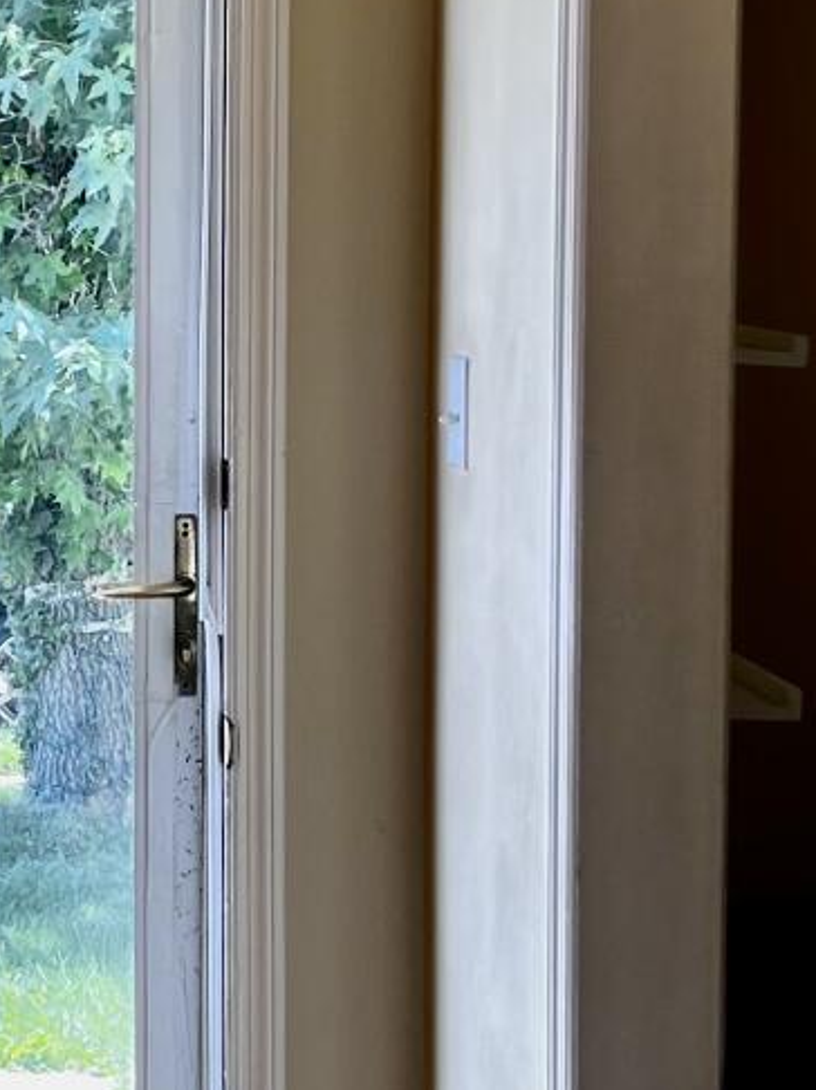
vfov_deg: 18.4
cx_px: -208
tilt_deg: -5.9
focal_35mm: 107
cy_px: 637
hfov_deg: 13.4
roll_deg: +0.8
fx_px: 3366
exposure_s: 1/145
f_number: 1.5
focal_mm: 5.7
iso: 32
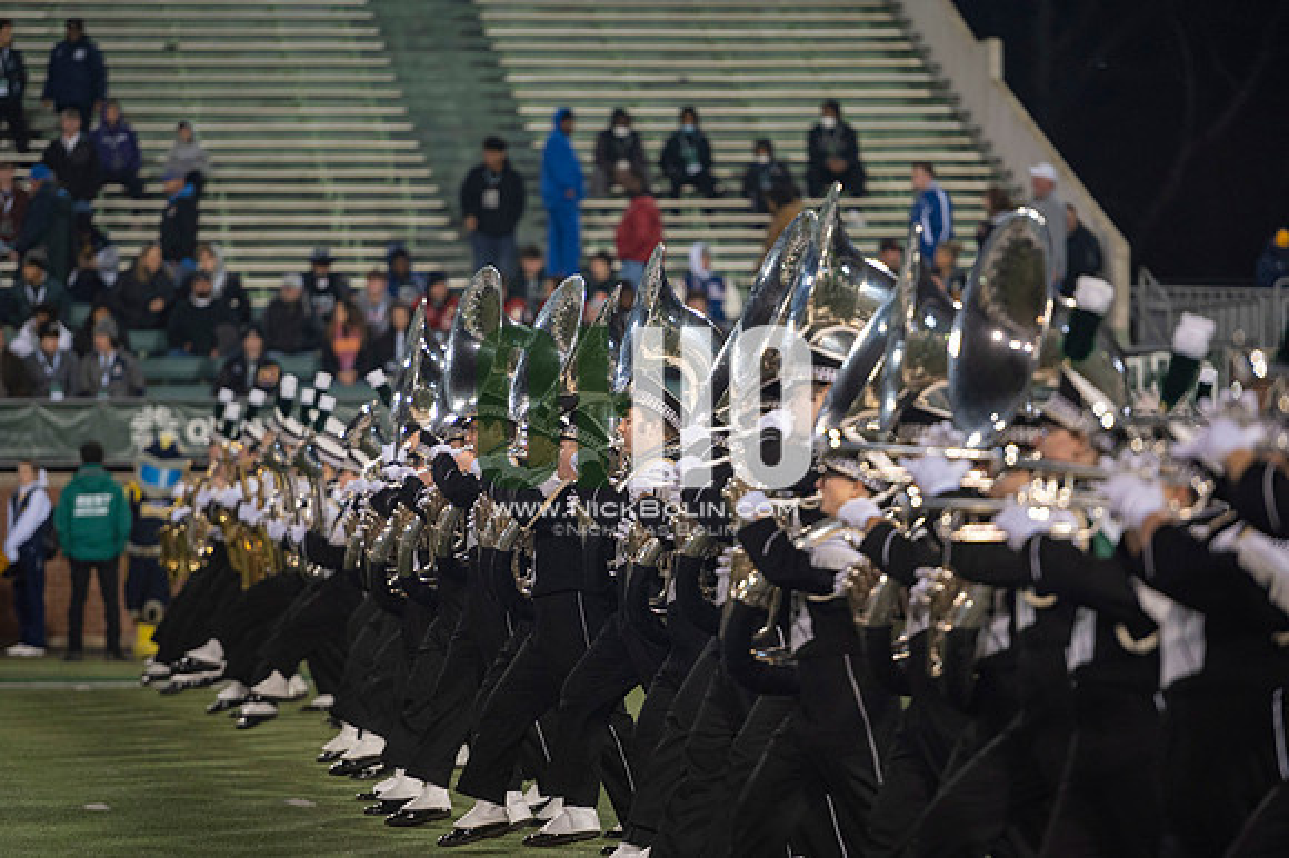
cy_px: 429
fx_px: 7157
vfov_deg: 6.9
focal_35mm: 200
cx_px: 644
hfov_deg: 10.3
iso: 1000
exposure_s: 1/500
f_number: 2.8
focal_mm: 200
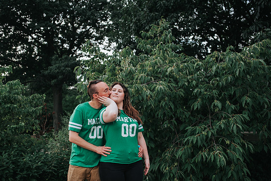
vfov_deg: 37.9
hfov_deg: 54.4
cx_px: 136
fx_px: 264
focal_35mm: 35
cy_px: 90
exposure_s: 1/1000
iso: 800
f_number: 3.2
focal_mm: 35
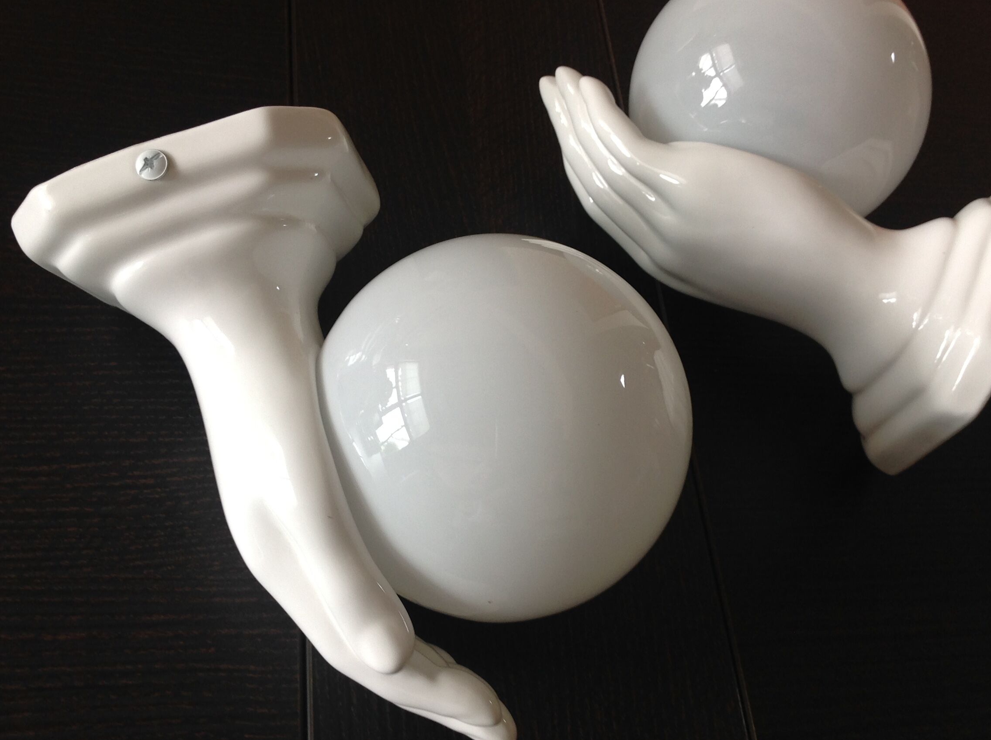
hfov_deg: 46.9
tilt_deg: -57.4
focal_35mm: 40
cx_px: 503
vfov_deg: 35.9
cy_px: 358
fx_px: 1143
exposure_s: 1/24
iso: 50
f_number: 2.4
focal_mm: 4.28
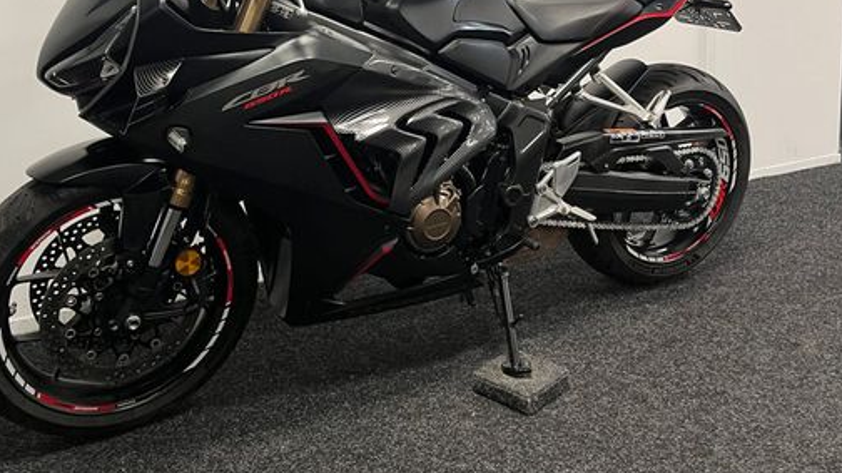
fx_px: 803
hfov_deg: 55.2
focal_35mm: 36
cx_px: 369
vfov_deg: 31.8
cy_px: 87
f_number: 1.6
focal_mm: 5.1
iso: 100
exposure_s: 1/50
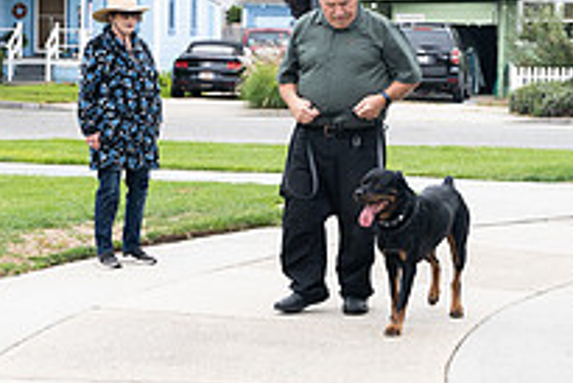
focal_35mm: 113
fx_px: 1800
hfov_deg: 18.1
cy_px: 194
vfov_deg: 12.1
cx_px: 218
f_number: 4
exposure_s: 1/500
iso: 640
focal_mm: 40
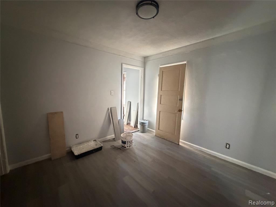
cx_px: 138
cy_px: 104
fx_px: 112
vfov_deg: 85.7
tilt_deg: -2.8
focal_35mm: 14
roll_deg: -1.0
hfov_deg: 102.1
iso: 1250
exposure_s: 1/60
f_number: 2.2
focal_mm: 2.22
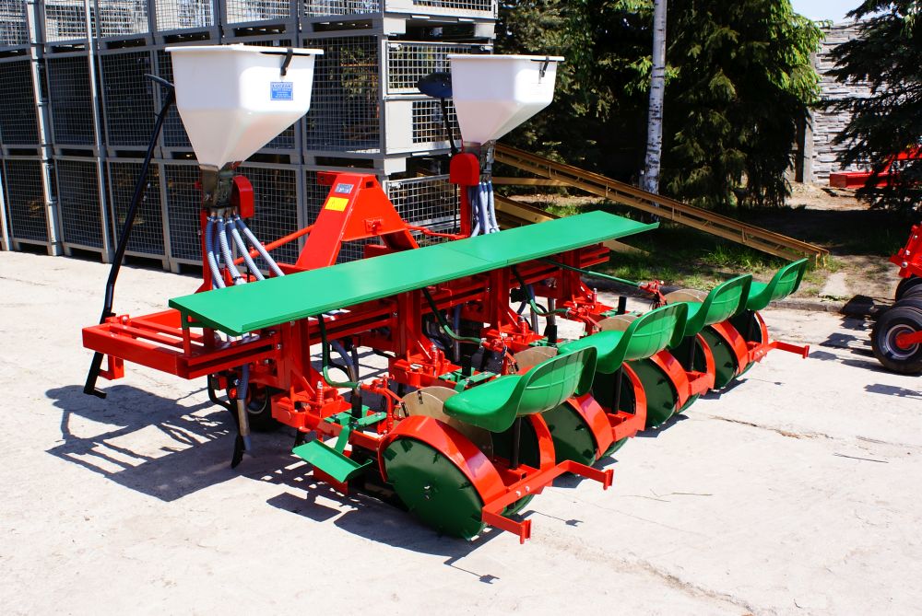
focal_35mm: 39
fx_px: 1000
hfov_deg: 49.5
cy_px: 308
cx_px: 461
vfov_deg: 34.3
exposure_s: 1/125
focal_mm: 26
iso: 100
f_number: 9
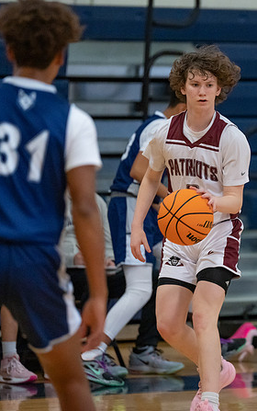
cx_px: 291
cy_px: 190
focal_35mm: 342
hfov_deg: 3.8
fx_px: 3826
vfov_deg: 6.1
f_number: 2.8
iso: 4000
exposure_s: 1/1000
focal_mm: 200
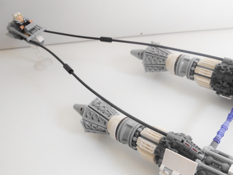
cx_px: 155
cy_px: 112
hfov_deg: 48.2
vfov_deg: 37.4
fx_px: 256
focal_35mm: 38
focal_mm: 4.6
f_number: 3.5
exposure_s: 1/50
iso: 80
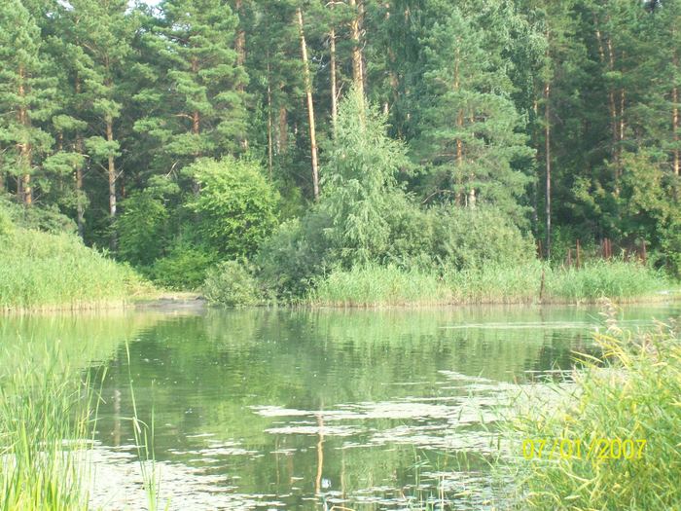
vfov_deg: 13.7
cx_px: 340
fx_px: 2125
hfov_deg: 18.2
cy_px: 256
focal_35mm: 108
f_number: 4.8
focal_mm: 18
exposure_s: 1/91.5
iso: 80
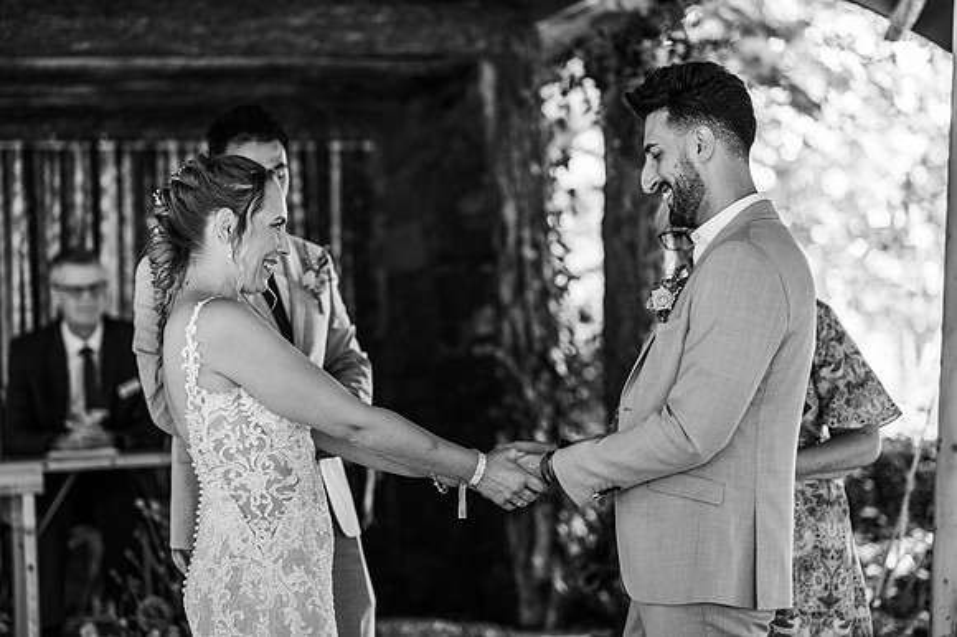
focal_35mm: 85
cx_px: 478
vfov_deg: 16.1
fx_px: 2258
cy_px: 318
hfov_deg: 23.9
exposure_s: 1/200
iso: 280
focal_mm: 85
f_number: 2.2
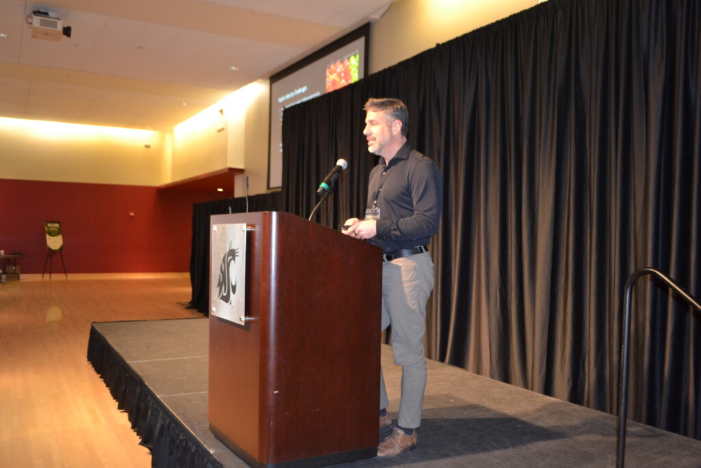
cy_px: 234
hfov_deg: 57.2
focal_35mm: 33
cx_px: 350
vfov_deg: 40.0
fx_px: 643
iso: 1250
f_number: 3.8
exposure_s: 1/60
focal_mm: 22
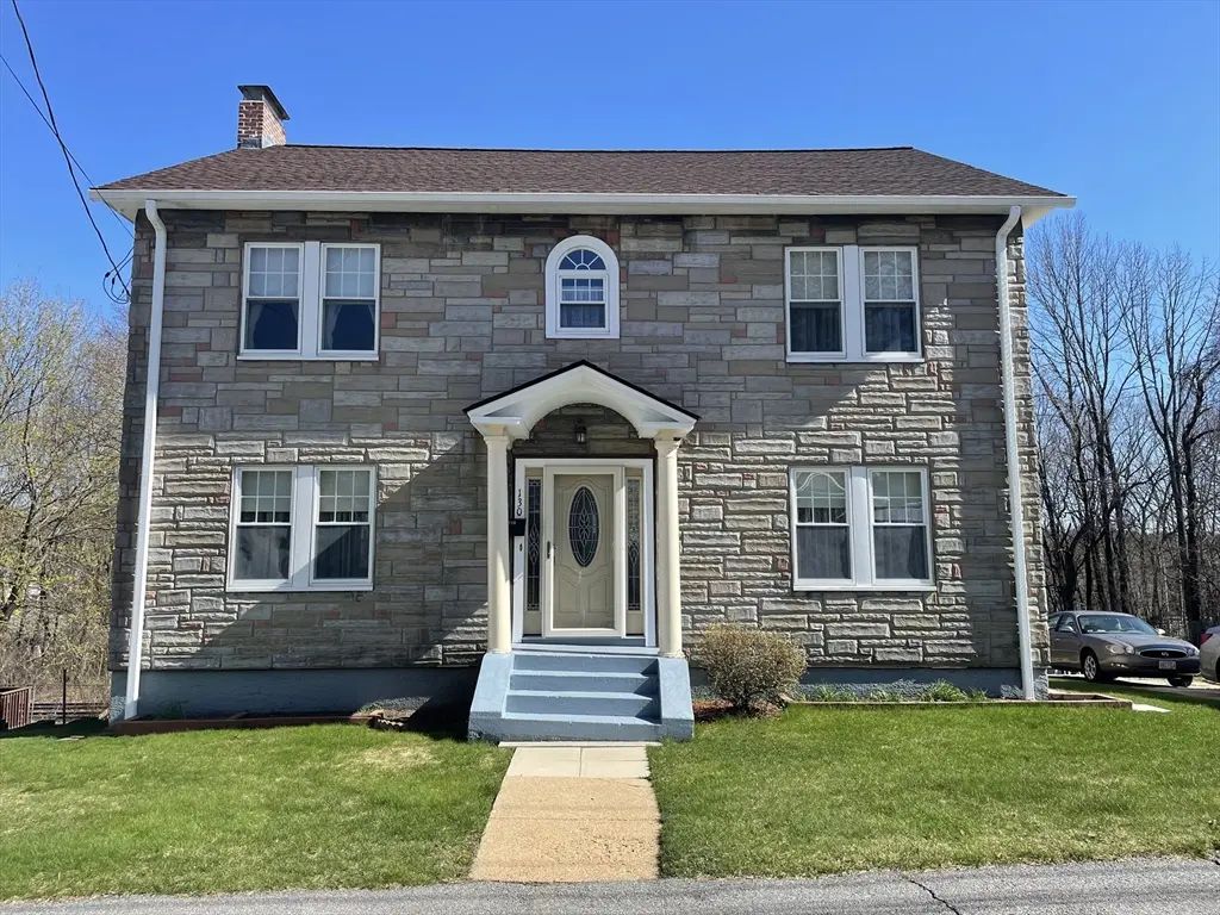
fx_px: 916
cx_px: 610
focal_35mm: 26
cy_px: 458
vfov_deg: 53.1
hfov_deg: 67.3
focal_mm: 4.2
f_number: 1.6
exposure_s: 1/1949
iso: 32
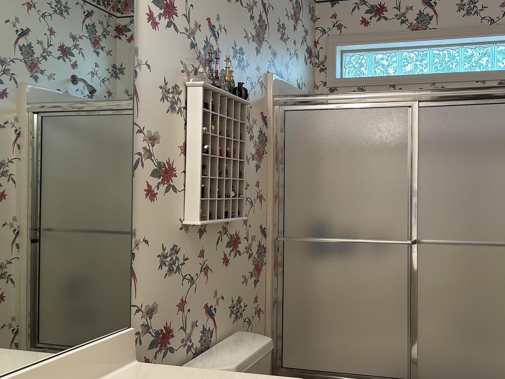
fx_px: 511
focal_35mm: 35
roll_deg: -0.9
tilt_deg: +1.0
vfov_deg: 40.7
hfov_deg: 51.5
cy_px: 194
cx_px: 343
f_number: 1.78
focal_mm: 6.86
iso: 160
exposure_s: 1/60
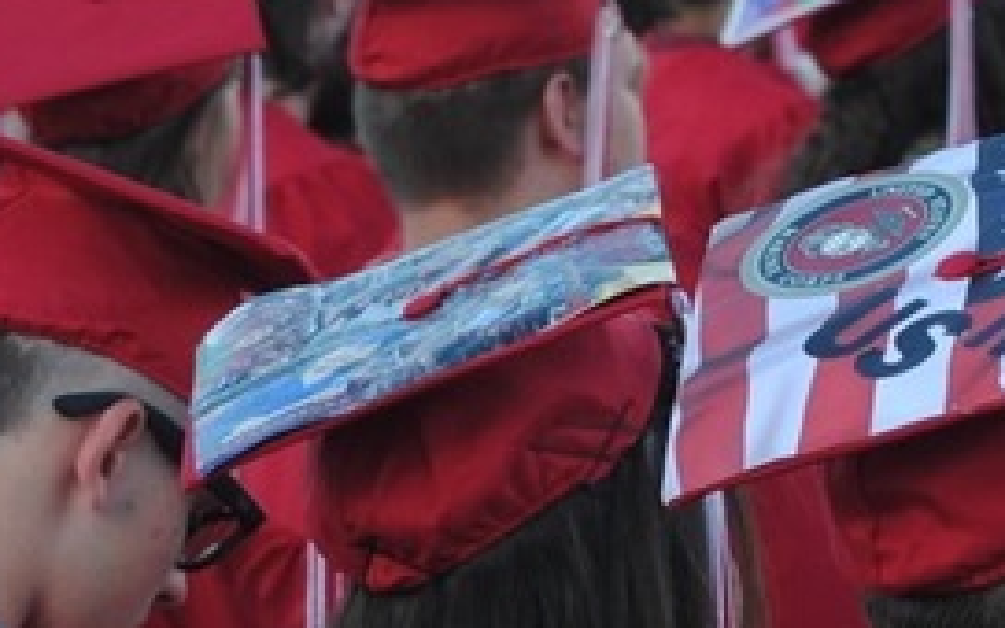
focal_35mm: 310
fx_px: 8487
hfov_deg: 6.8
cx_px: 732
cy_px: 301
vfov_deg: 4.2
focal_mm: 55
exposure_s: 1/125
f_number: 5.6
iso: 125
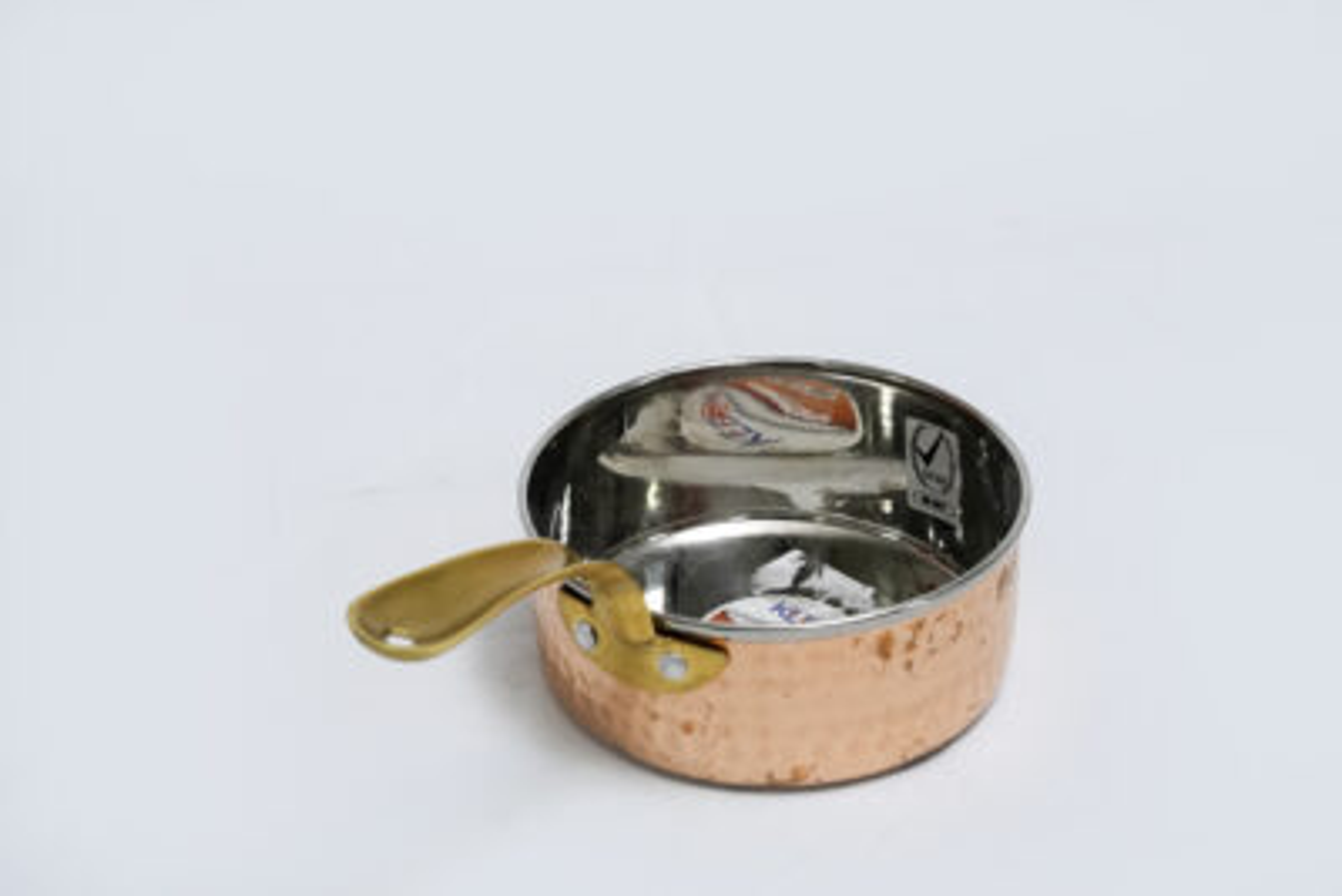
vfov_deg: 19.5
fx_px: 2610
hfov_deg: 28.8
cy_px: 448
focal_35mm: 70
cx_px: 671
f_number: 16
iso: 6400
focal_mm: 70
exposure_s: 1/160
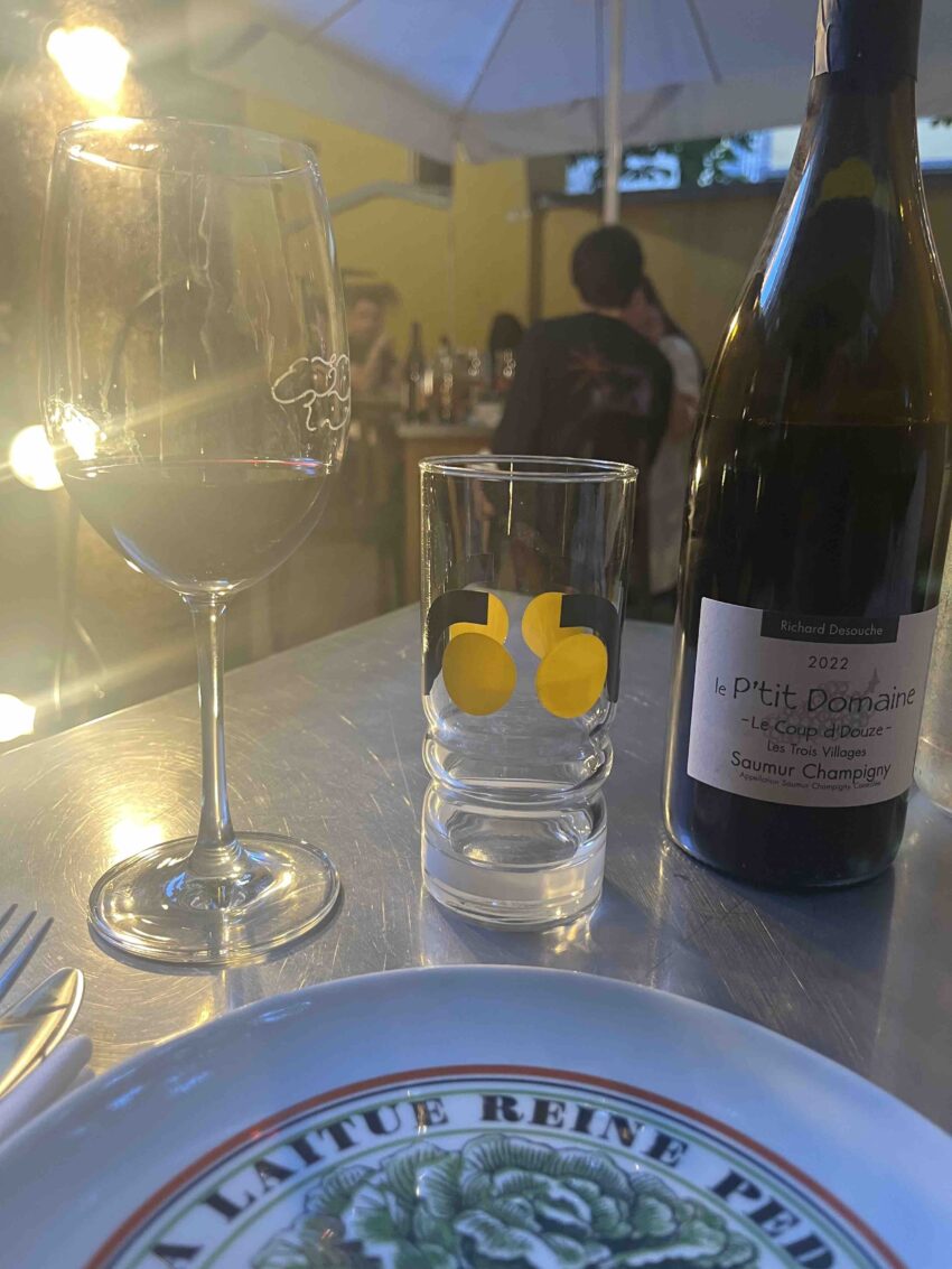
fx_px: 953
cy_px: 634
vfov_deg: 67.3
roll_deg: -0.1
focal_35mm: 26
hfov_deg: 53.1
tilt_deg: -15.7
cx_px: 476
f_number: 1.6
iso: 200
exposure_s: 1/50
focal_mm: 5.1
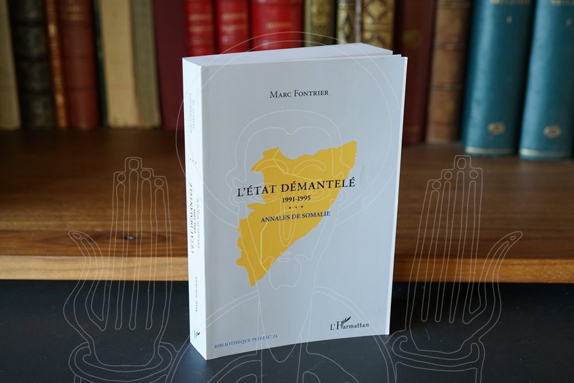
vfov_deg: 27.0
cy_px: 192
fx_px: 797
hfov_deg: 39.6
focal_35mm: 50
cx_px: 287
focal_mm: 50
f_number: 4
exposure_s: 1/160
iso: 1600
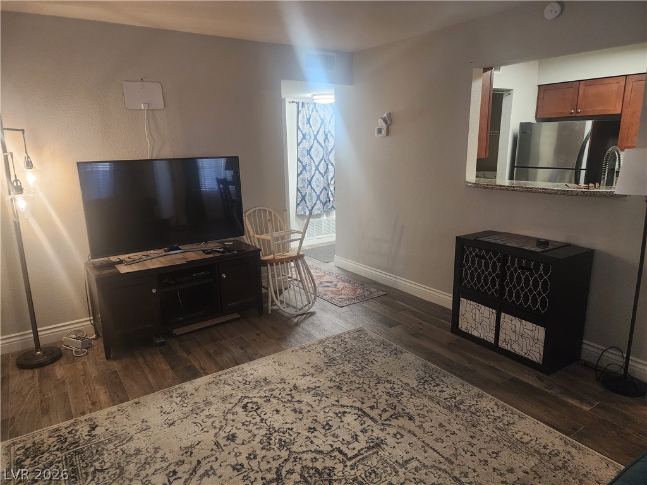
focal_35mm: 23
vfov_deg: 58.9
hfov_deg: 73.9
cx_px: 324
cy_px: 242
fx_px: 430
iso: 800
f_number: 1.8
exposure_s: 1/120
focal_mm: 6.4
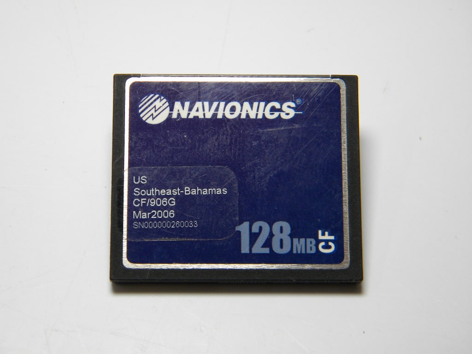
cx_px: 236
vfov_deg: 17.8
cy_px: 177
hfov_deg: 23.6
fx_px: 1132
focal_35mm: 83
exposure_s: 1/79.1
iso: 80
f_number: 4.5
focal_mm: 15.1
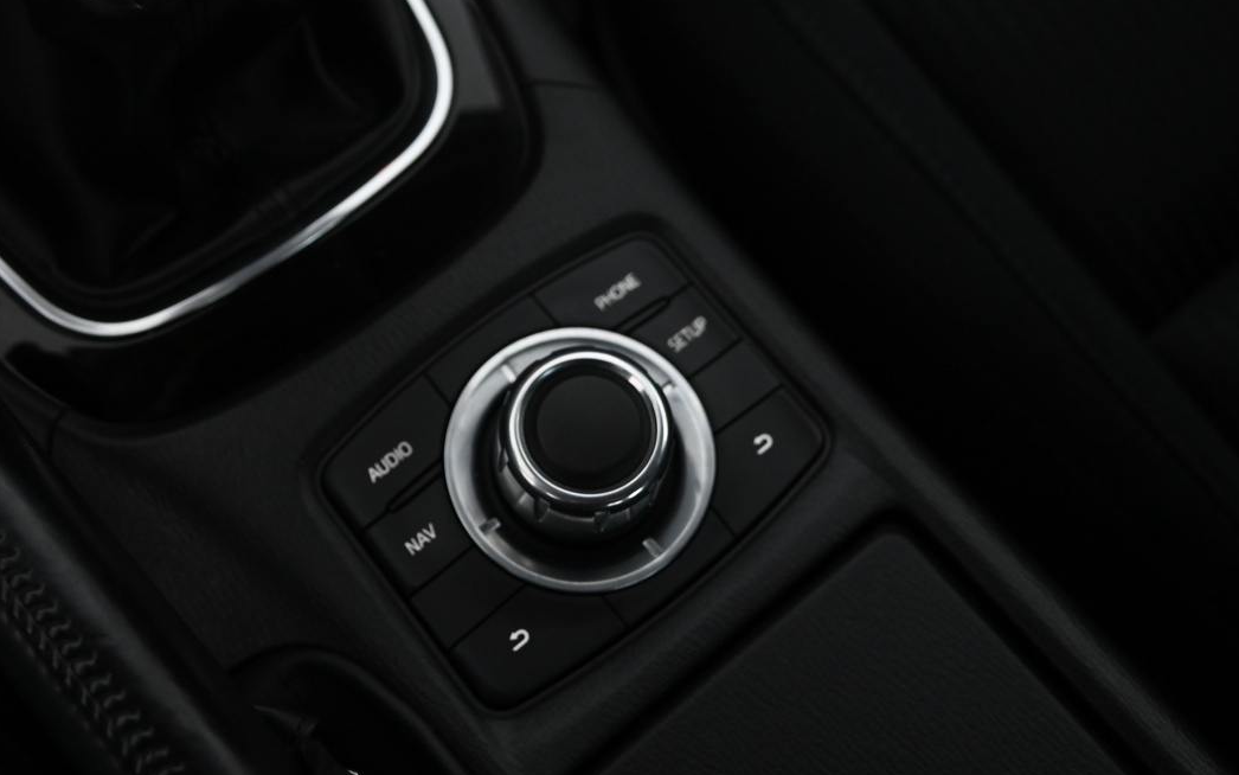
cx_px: 483
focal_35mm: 49
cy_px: 159
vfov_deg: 25.9
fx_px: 1655
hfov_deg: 40.8
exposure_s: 1/25
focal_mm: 31
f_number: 4
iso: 2000
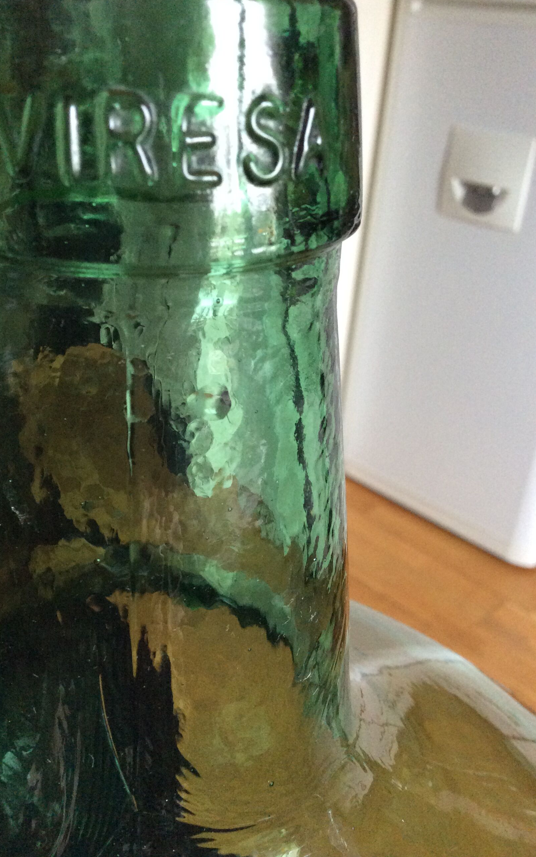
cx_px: 217
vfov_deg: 56.7
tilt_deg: -28.7
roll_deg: -2.7
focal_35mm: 34
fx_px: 795
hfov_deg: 37.2
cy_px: 428
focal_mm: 3.3
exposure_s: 1/25
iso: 200
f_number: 2.4
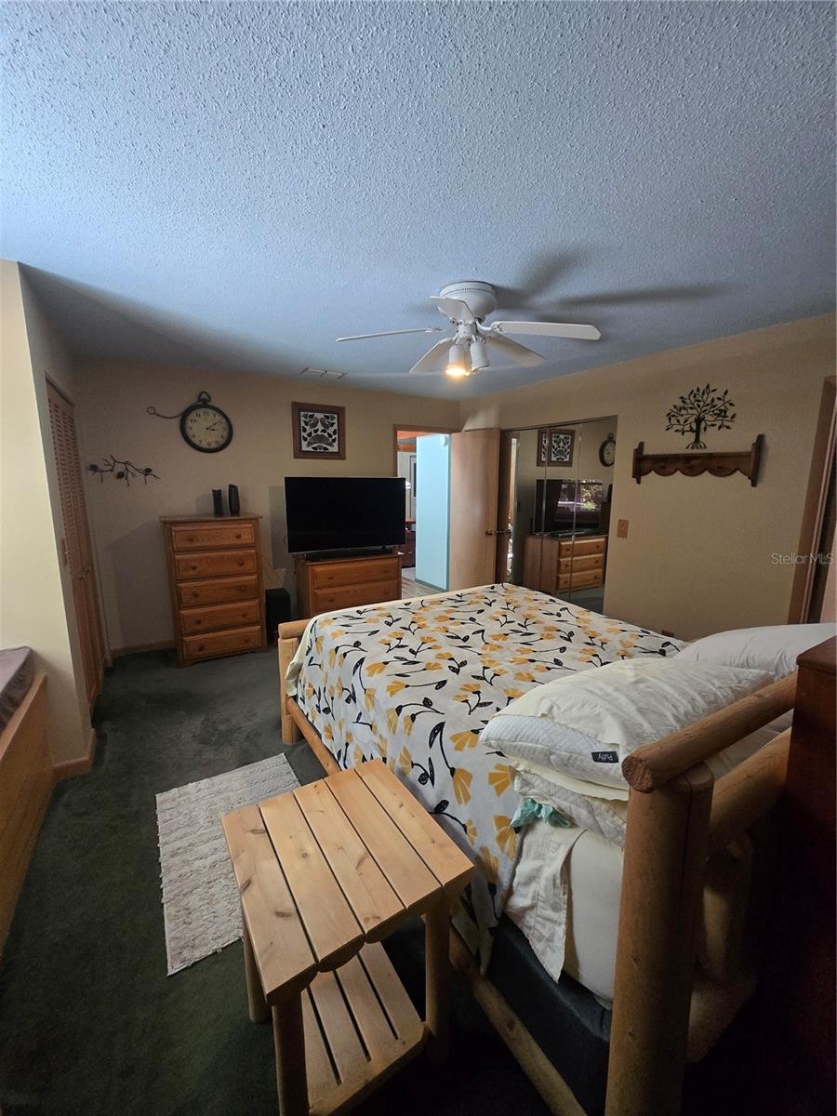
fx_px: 419
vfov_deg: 106.2
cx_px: 418
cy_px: 558
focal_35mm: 13
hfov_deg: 89.9
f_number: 2.2
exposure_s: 1/60
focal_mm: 1.7
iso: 250
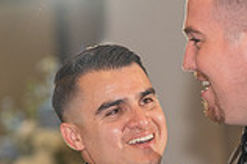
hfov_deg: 4.9
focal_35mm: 423
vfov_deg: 3.2
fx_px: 2899
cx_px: 105
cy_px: 227
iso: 1000
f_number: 2.8
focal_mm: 115
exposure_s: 1/125
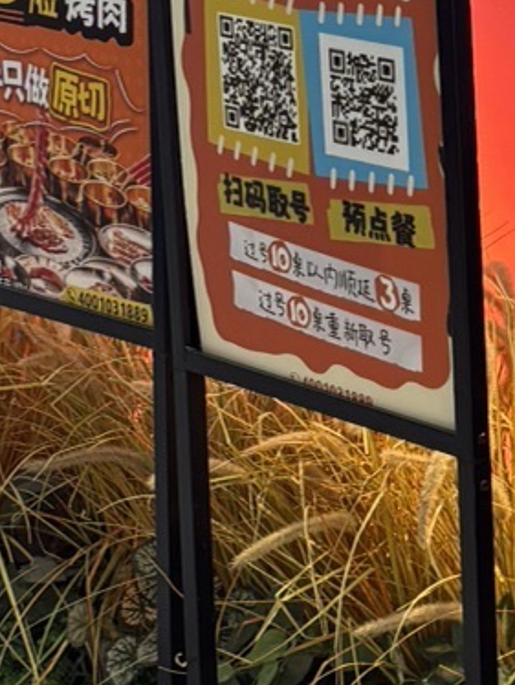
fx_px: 2754
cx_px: 825
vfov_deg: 14.2
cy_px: 234
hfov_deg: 10.3
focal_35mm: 139
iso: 80
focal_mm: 5.96
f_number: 1.6
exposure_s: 1/100
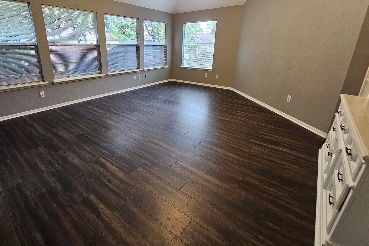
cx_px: 157
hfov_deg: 96.0
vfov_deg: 73.1
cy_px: 101
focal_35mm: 16
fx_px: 164
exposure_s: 1/40
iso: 320
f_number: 2.2
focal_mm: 2.2
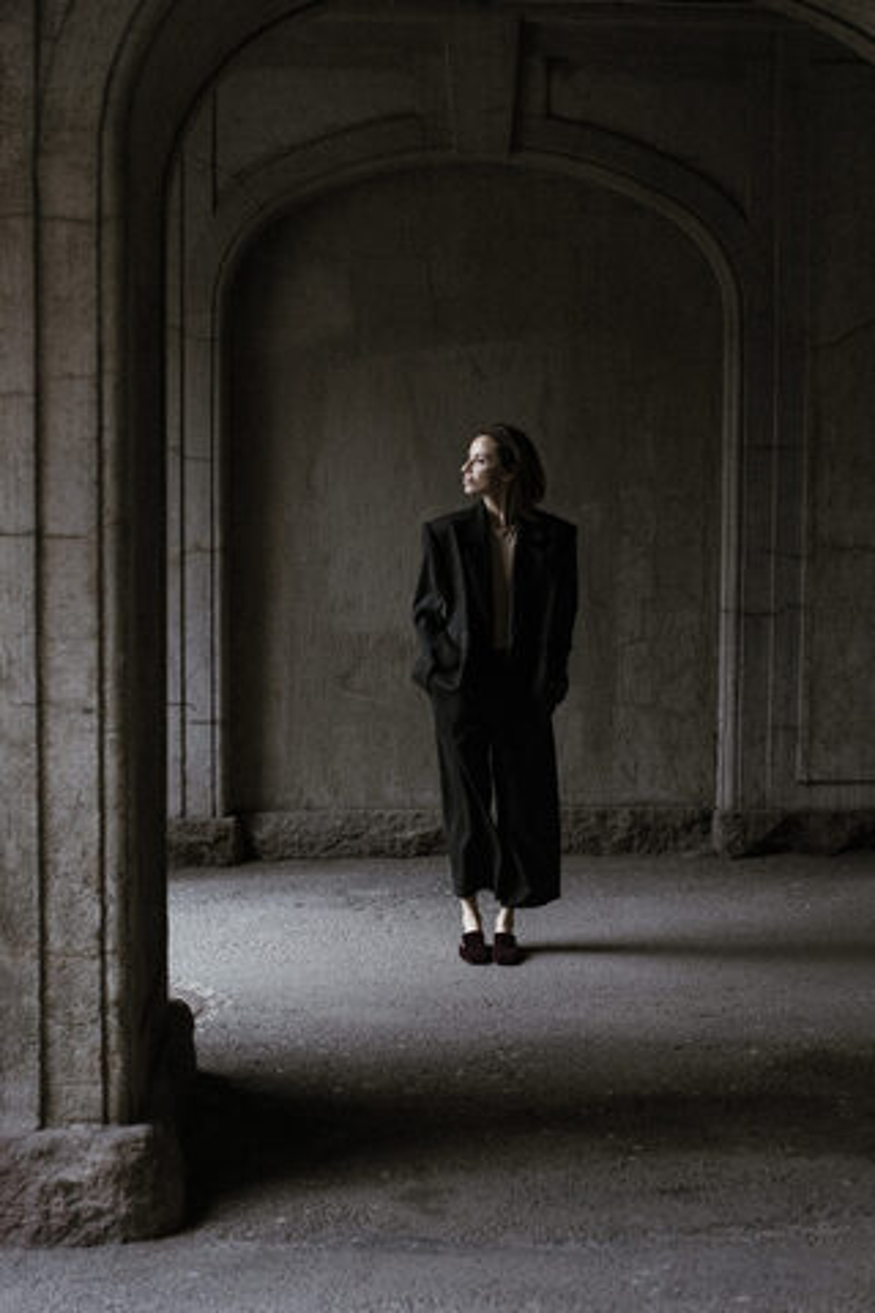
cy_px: 656
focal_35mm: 50
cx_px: 438
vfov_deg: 39.6
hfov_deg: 27.0
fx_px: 1823
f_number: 3.5
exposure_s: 1/125
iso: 800
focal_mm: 50
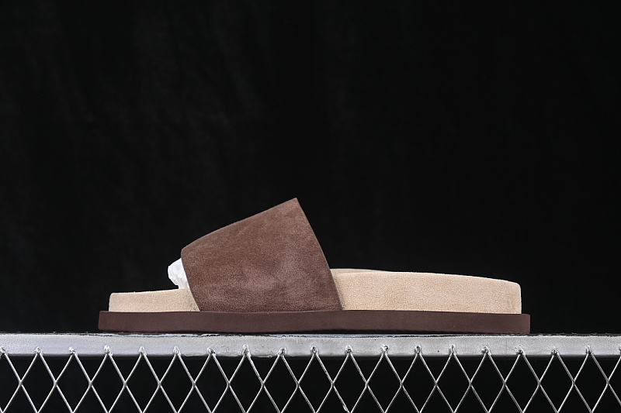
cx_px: 310
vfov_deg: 18.2
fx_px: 1293
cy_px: 206
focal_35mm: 75
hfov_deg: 27.0
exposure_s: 1/60
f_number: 6.3
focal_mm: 50
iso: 160
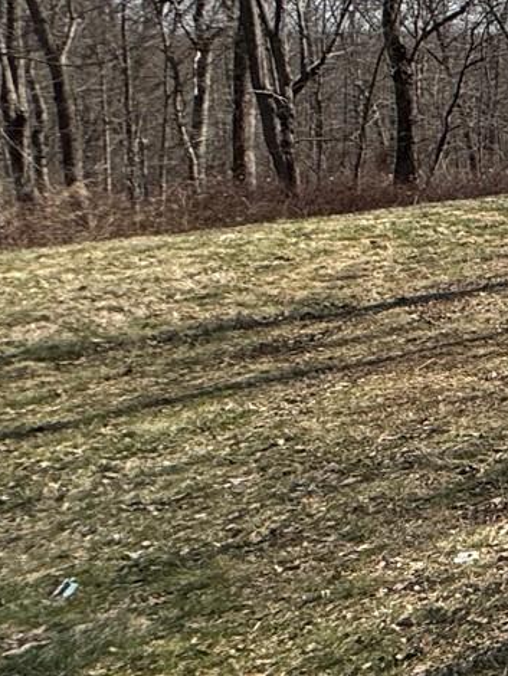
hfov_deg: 12.1
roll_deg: -1.3
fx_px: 1193
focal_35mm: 61
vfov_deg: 31.0
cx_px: 1465
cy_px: 150
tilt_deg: -2.5
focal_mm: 2.22
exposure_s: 1/1497
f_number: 2.2
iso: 50
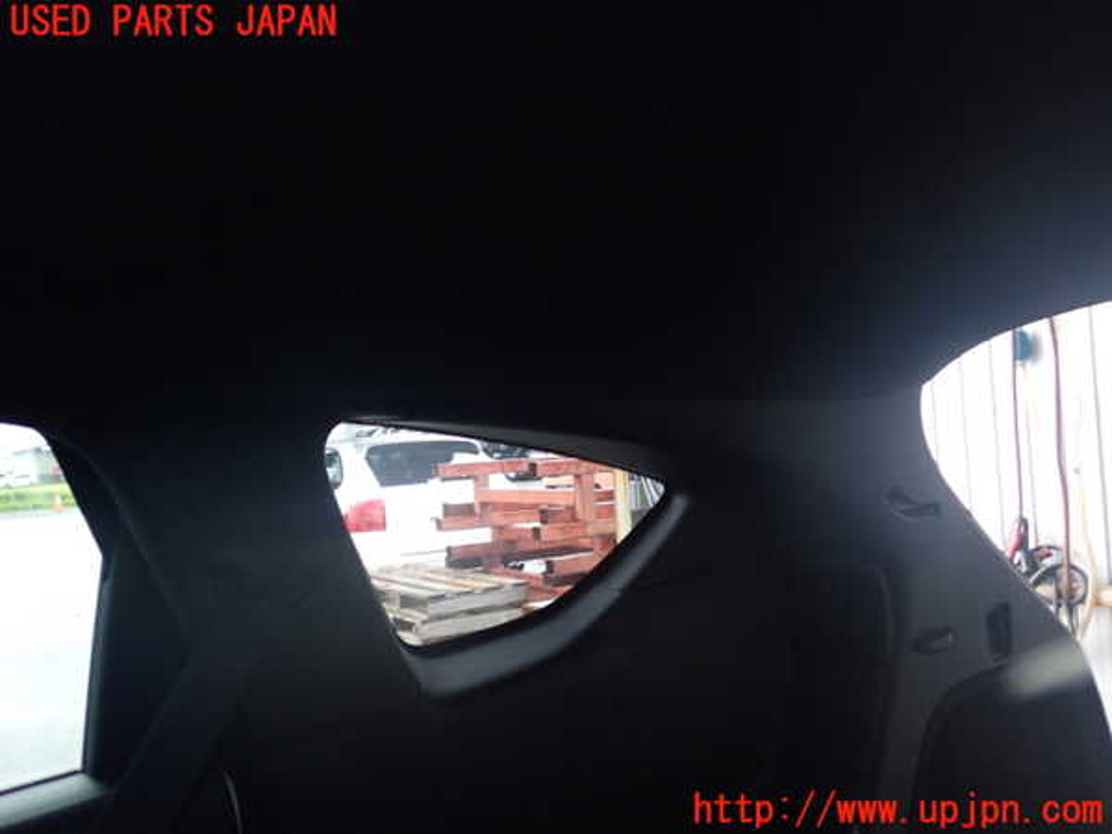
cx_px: 556
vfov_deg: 46.8
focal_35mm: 30
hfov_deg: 60.0
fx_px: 964
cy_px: 417
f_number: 6.3
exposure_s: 1/30
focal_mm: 5.4
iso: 500
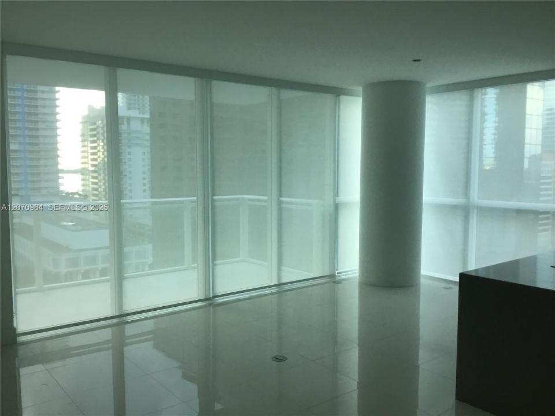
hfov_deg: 58.4
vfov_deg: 45.4
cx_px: 278
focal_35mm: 31
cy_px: 208
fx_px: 497
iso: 32
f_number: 2.4
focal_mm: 3.3
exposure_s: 1/30
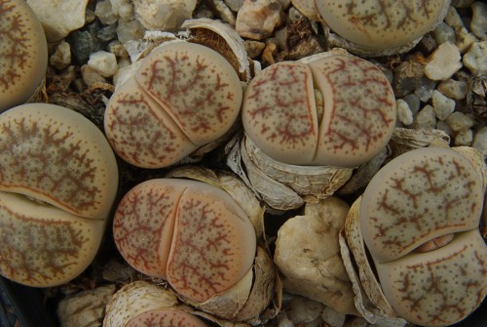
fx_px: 1422
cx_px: 244
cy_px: 164
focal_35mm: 105
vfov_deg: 13.1
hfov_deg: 19.4
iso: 100
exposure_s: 1
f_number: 38
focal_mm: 70
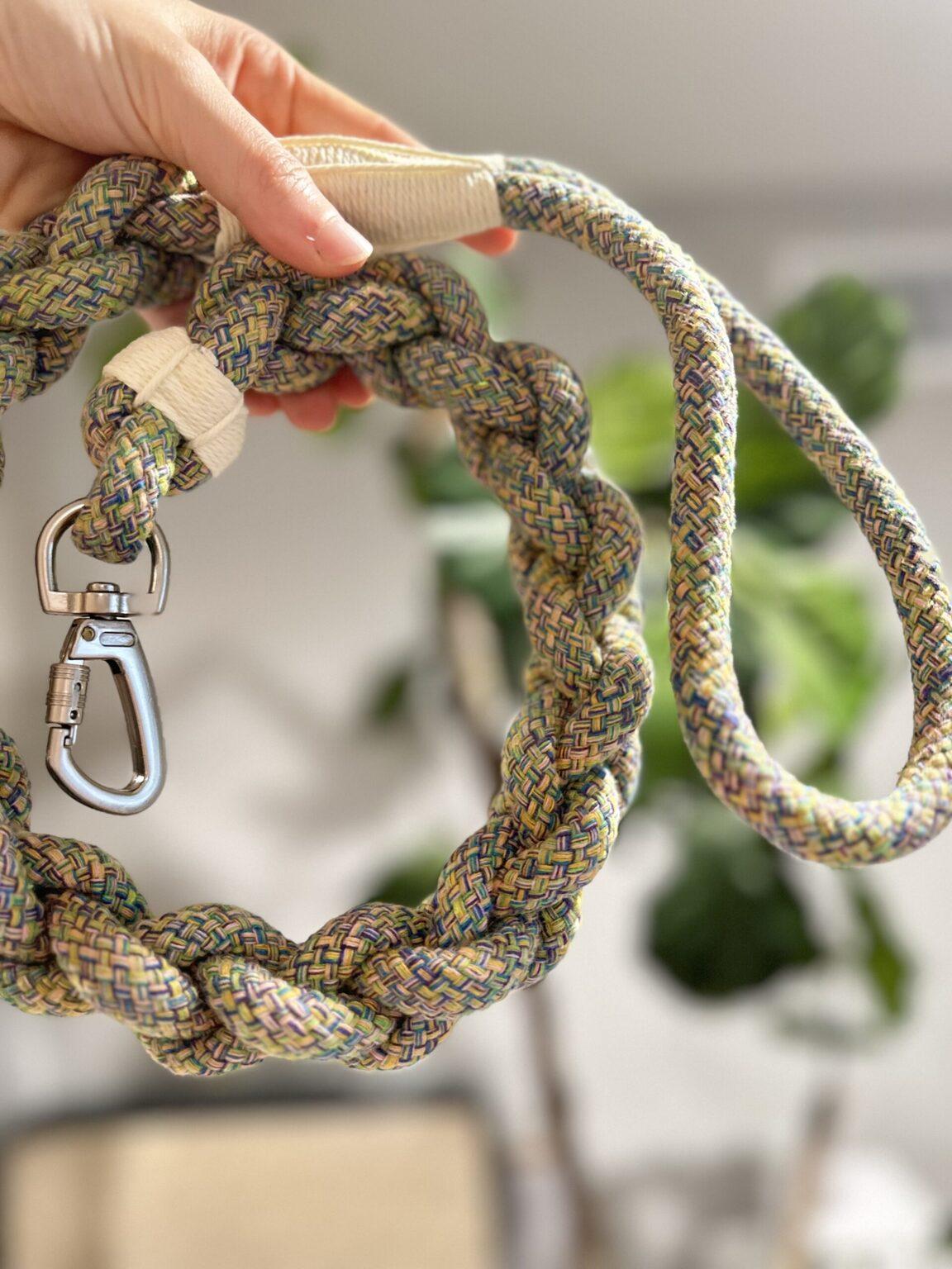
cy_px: 634
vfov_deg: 71.6
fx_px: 880
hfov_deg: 56.8
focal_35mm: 24
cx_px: 476
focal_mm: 6.86
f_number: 1.78
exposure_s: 1/60
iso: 640
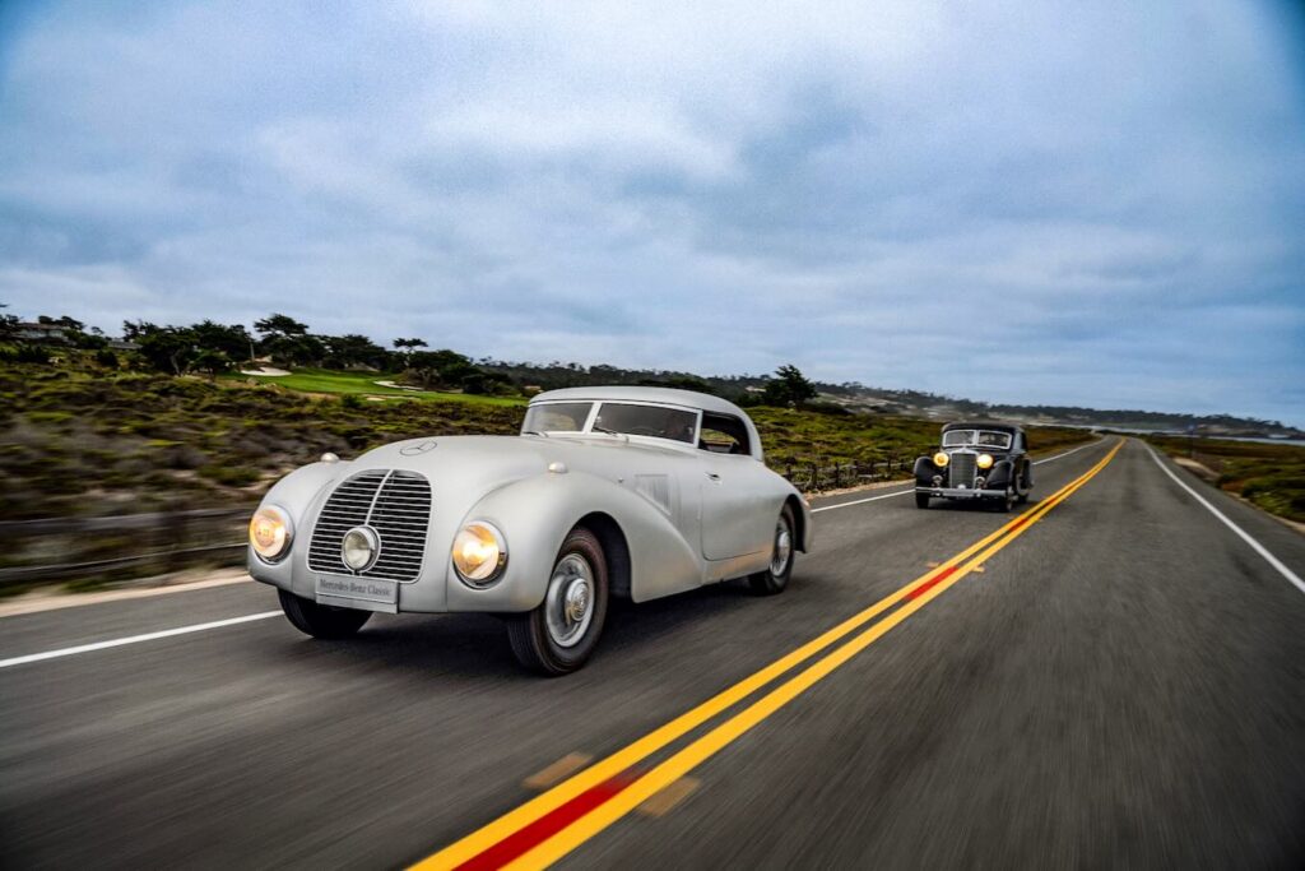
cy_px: 436
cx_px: 652
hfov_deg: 65.5
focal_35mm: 28
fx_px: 1015
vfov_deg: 46.4
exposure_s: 1/30
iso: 100
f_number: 4
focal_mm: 28
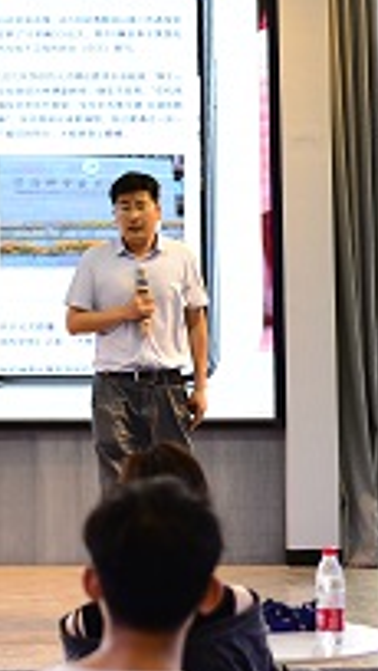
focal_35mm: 126
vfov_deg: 16.8
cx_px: -141
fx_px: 2241
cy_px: 94
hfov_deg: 9.4
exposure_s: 1/320
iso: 400
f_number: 1.8
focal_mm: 35
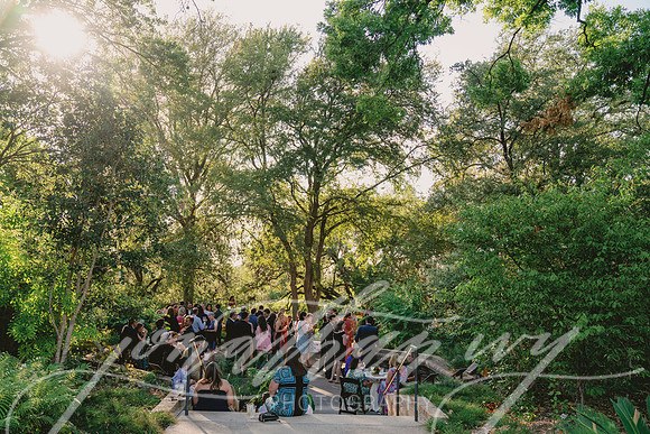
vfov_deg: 42.3
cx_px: 325
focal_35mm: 31
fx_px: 560
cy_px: 217
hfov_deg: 60.3
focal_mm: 31
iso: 400
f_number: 3.5
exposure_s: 1/500
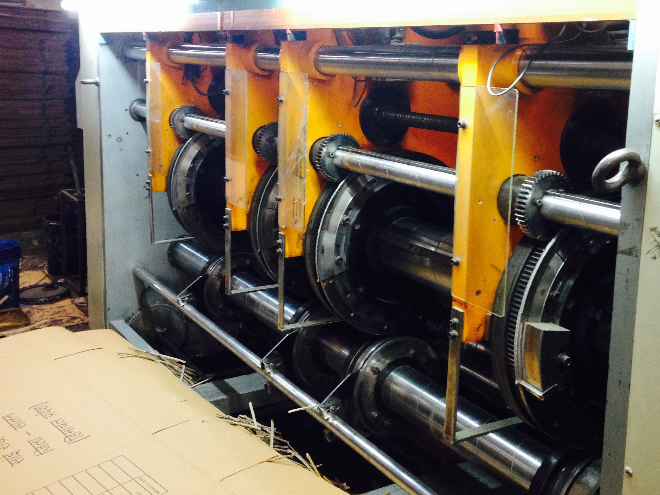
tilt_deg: -9.3
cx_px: 368
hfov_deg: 42.0
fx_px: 858
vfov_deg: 32.1
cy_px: 198
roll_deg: -1.7
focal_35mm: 45
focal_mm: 4.12
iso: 250
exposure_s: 1/20
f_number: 2.4
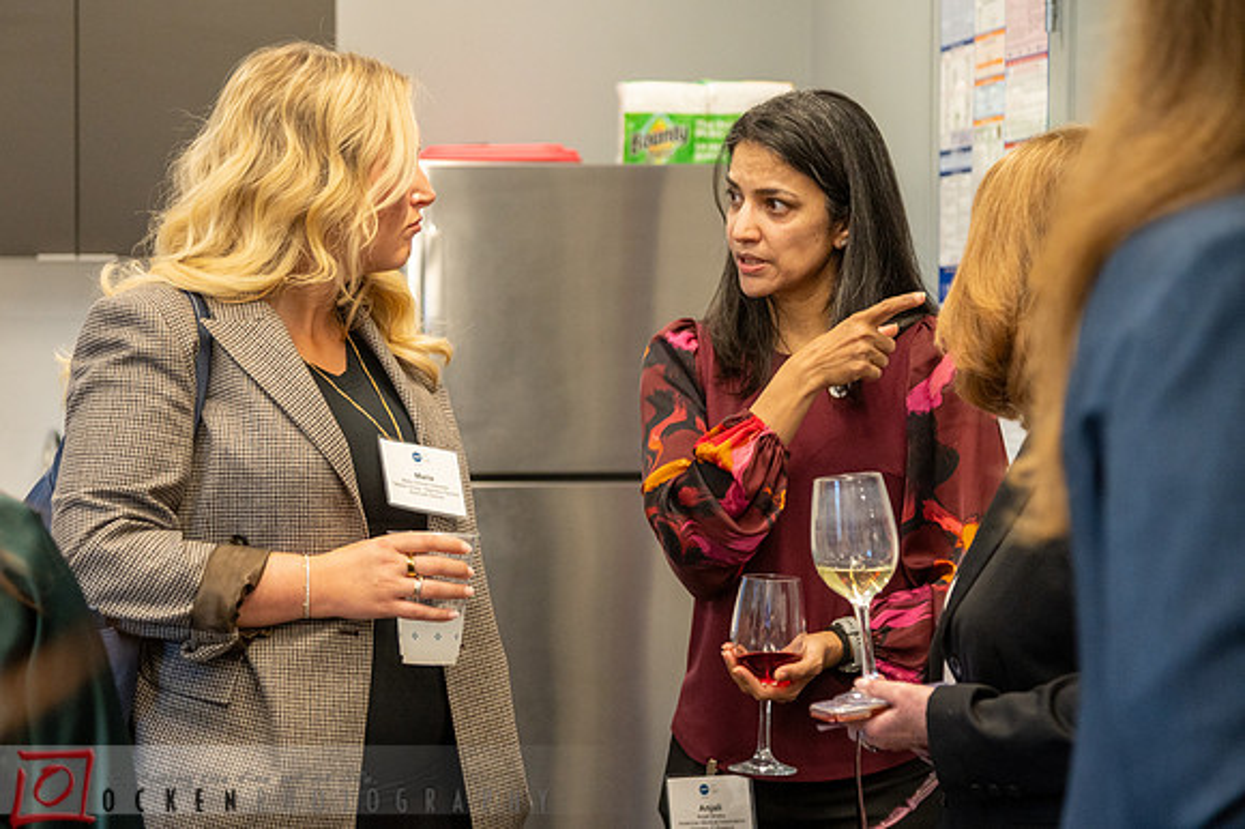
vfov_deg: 14.3
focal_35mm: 96
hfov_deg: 21.3
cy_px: 423
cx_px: 519
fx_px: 3307
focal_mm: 82
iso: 1600
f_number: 4
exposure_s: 1/160
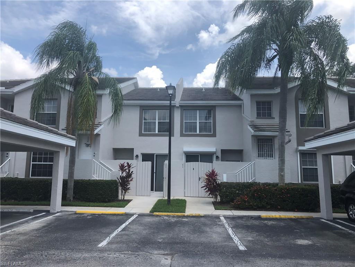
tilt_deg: +10.1
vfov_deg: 49.7
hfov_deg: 63.4
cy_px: 134
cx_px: 178
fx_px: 287
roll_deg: -2.0
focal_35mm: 28
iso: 20
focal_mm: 3.99
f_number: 1.8
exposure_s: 1/1453
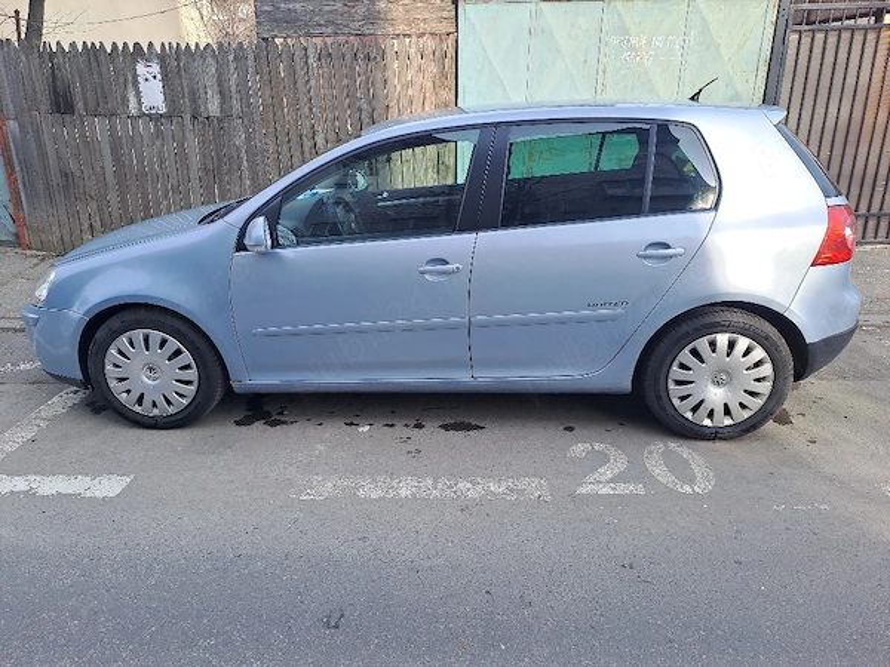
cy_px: 334
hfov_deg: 69.4
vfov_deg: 54.9
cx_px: 445
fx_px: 643
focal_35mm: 25
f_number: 1.8
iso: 32
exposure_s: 1/588
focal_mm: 4.65
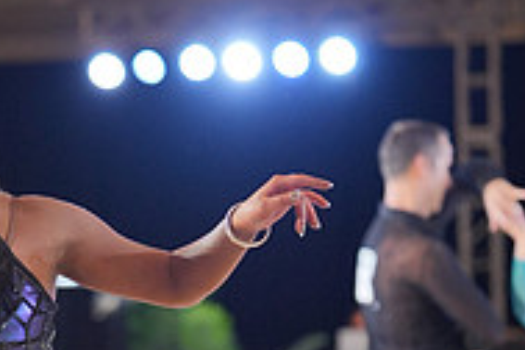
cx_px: 4
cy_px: 506
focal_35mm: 190
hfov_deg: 10.7
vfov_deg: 7.1
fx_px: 2771
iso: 1600
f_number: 2
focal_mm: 62
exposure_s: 1/500
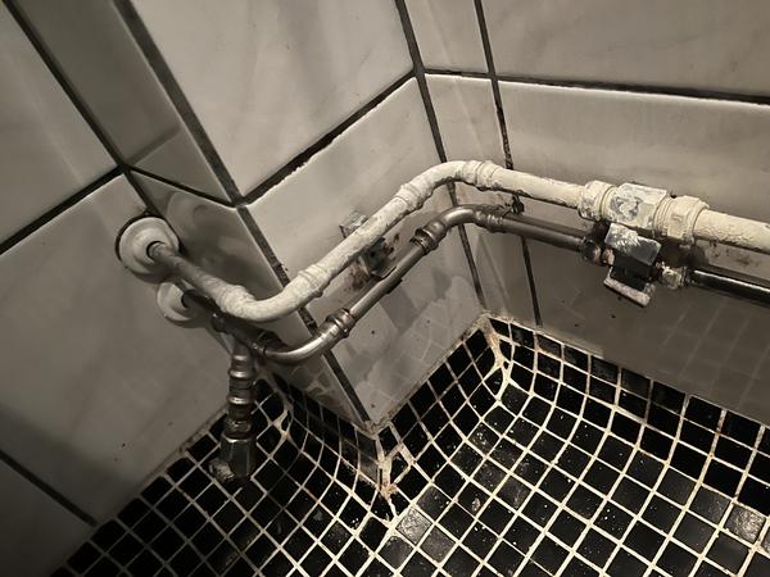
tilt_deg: -41.6
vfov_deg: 53.1
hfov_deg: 67.3
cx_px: 385
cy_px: 288
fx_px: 578
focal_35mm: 26
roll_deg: +22.9
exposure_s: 1/13
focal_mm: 5.1
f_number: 1.6
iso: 640
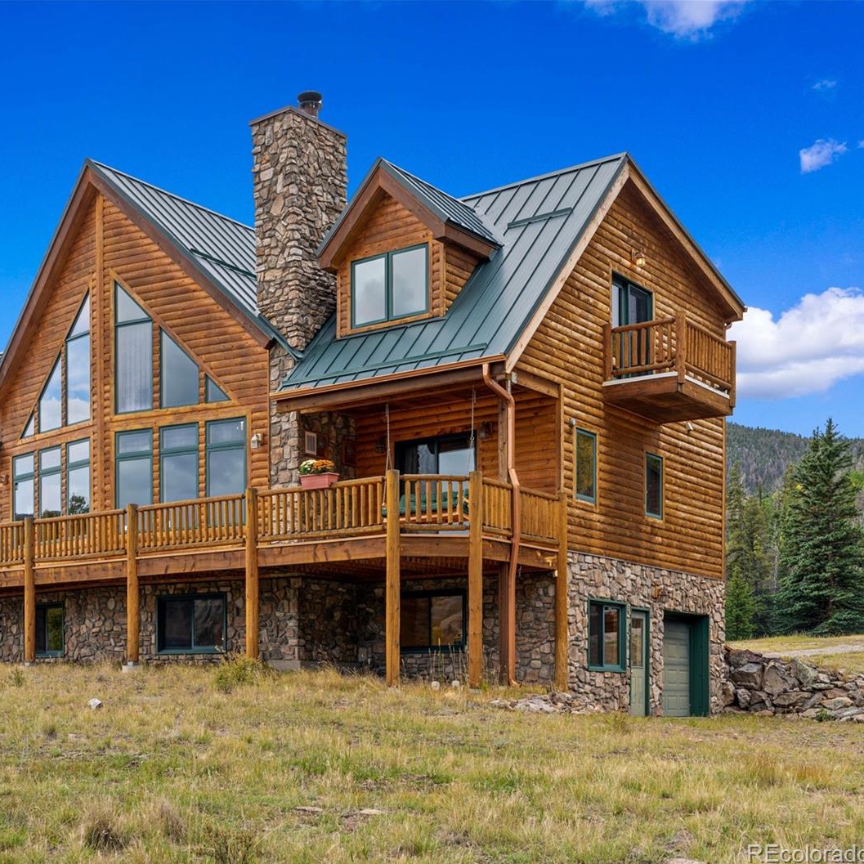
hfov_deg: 36.7
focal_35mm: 45
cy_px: 435
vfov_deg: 37.6
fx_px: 1271
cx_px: 226
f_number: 8
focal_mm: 35
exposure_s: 1/20
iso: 100
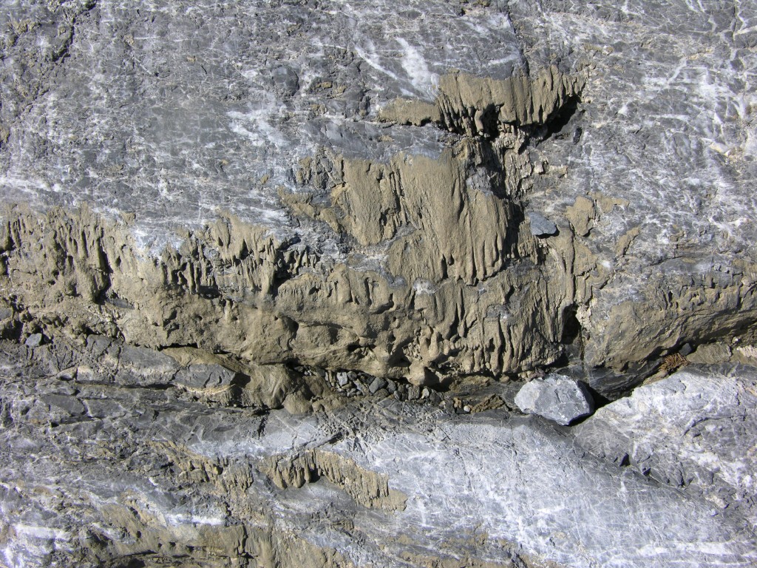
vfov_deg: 38.7
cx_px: 378
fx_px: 809
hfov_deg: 50.1
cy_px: 284
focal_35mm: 37
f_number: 5.7
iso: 50
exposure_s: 1/208
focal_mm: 9.5
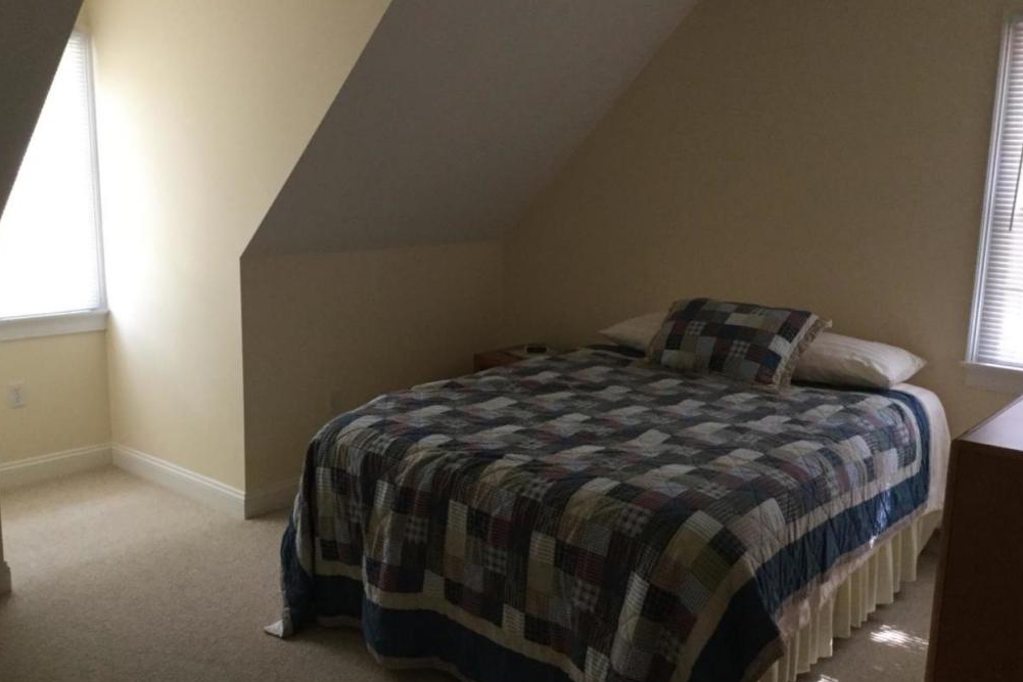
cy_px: 352
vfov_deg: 40.0
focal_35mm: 33
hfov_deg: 57.2
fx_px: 938
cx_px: 514
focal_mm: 3.3
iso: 125
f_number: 2.4
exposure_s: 1/30
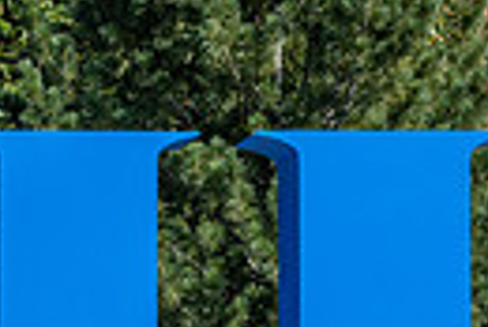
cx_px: -488
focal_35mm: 347
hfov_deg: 5.8
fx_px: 4709
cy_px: 441
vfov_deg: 4.0
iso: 160
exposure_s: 1/200
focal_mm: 75
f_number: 10
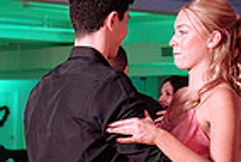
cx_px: 41
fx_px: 1186
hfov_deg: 11.6
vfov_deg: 7.7
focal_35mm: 177
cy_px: 201
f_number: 3.2
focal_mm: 34
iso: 640
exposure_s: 1/125
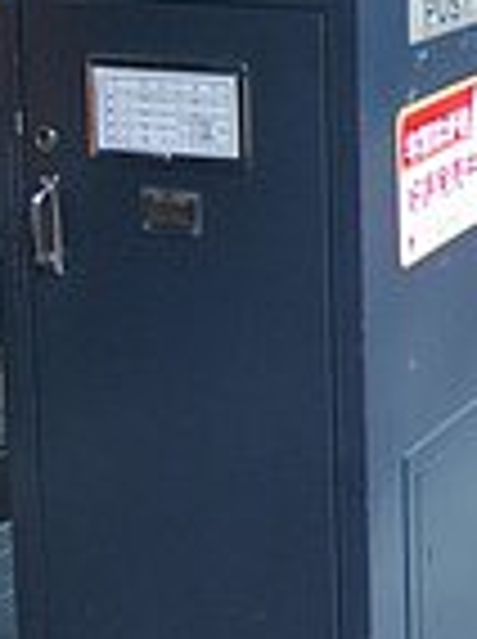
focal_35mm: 104
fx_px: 1917
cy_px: 14
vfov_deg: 18.5
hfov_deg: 13.5
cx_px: 670
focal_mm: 20
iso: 400
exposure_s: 1/30
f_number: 4
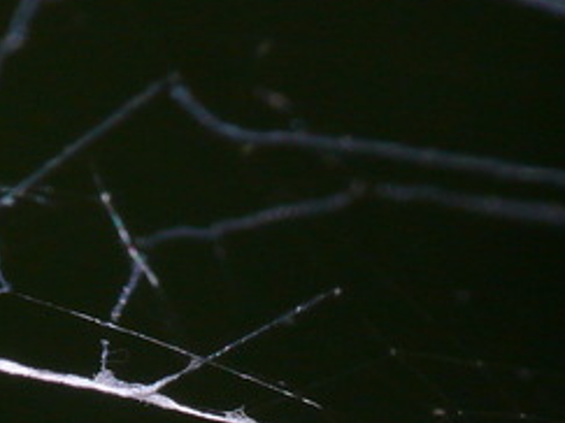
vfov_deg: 1.5
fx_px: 15890
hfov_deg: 2.0
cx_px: 266
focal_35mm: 974
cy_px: 672
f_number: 11
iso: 200
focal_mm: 58.5
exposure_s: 1/200
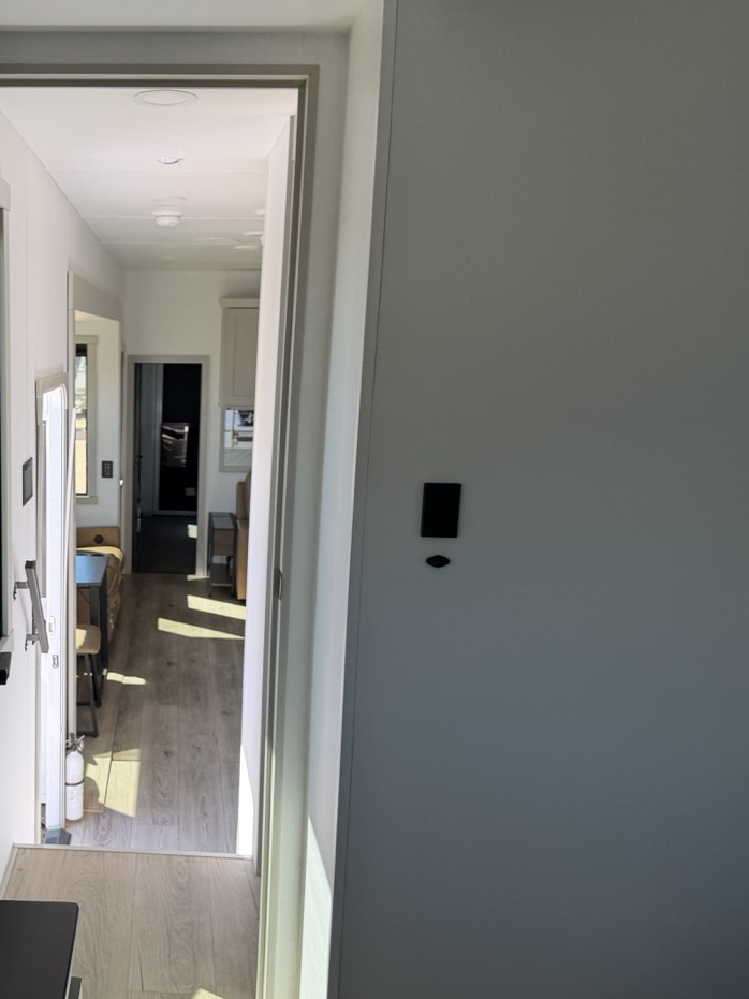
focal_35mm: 33
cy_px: 511
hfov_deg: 40.4
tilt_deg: -11.9
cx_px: 108
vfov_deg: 55.4
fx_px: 952
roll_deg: -2.0
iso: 80
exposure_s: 1/200
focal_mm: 6.76
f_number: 1.78
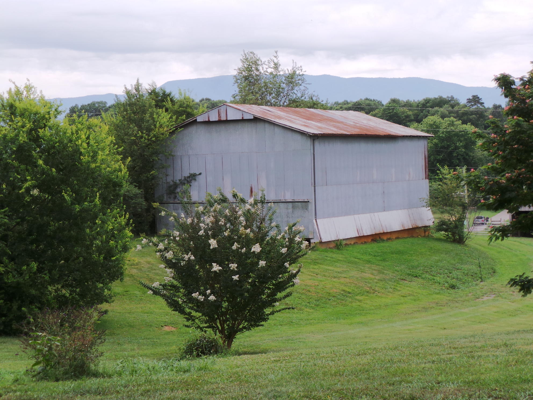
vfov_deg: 18.9
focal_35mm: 78
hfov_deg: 25.0
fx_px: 1201
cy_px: 200
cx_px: 266
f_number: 3.8
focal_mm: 13.9
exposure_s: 1/400
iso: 100
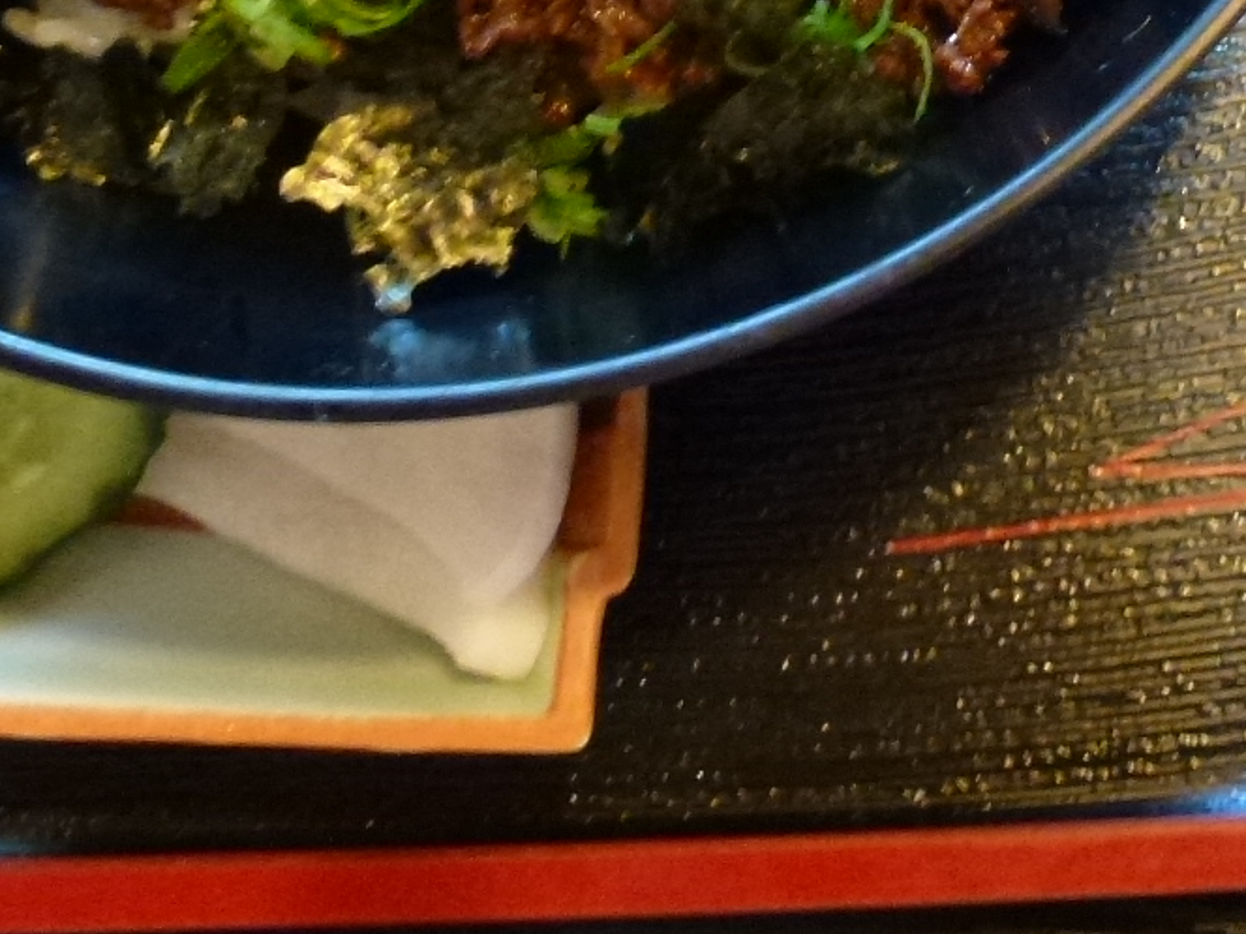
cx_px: 1079
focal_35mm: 74
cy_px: -171
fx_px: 2664
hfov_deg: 25.6
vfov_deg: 18.9
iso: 400
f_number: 3.3
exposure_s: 1/4
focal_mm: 4.3
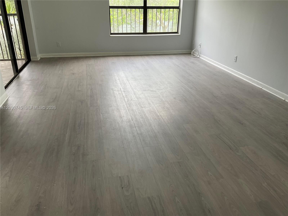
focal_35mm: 29
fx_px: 241
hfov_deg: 61.7
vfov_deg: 48.2
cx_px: 144
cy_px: 108
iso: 32
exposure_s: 1/120
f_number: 1.8
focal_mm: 3
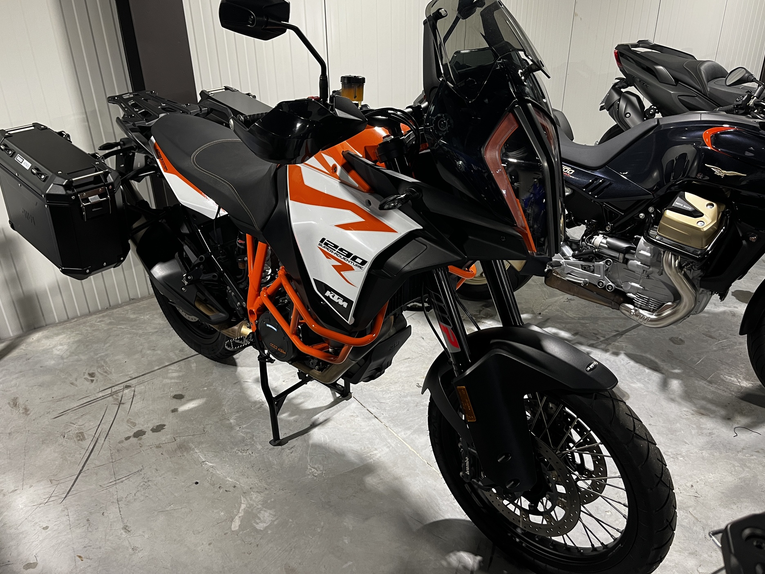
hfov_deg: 63.4
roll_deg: +2.4
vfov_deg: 49.7
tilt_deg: -27.3
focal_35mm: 28
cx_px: 366
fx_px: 619
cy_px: 282
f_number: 1.6
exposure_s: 1/73
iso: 125
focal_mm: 5.1
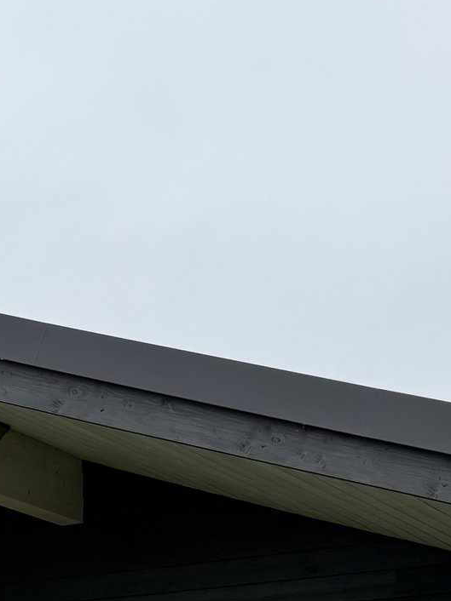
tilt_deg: +3.5
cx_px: -148
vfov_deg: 18.1
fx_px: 1773
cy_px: 757
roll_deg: +0.2
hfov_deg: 13.9
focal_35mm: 102
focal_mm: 6.76
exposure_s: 1/2169
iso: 80
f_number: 1.78
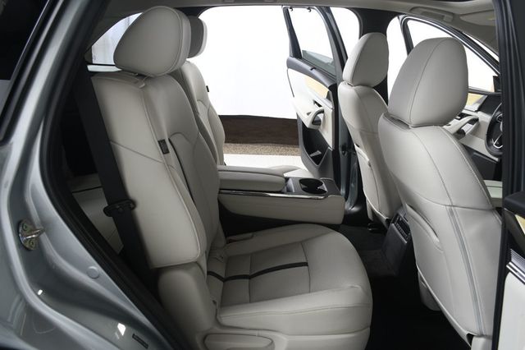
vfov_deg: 43.6
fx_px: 437
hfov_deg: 62.0
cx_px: 262
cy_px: 175
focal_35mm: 30
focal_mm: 20
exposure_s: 1/160
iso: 100
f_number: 6.3
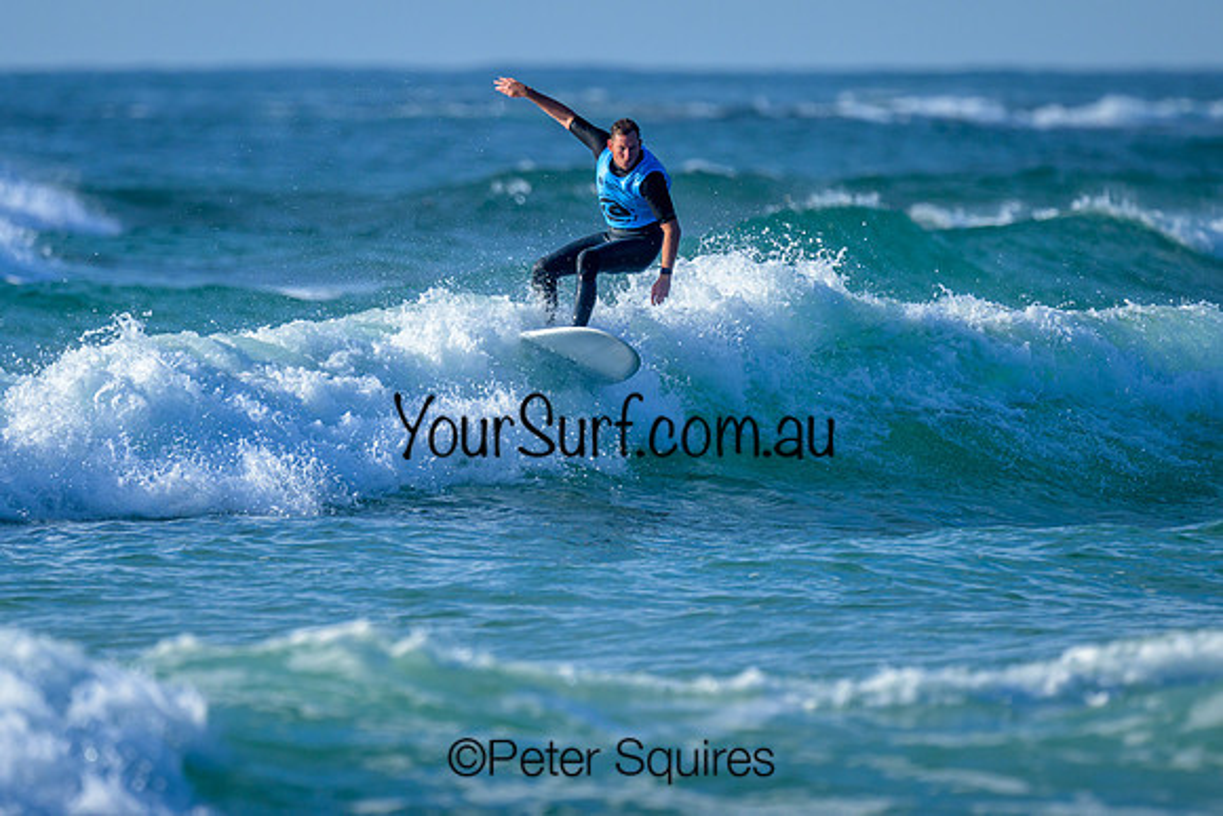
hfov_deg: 1.9
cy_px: 405
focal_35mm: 1100
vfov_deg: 1.3
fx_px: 37376
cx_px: 487
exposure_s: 1/2000
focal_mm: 800
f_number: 6.3
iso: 280
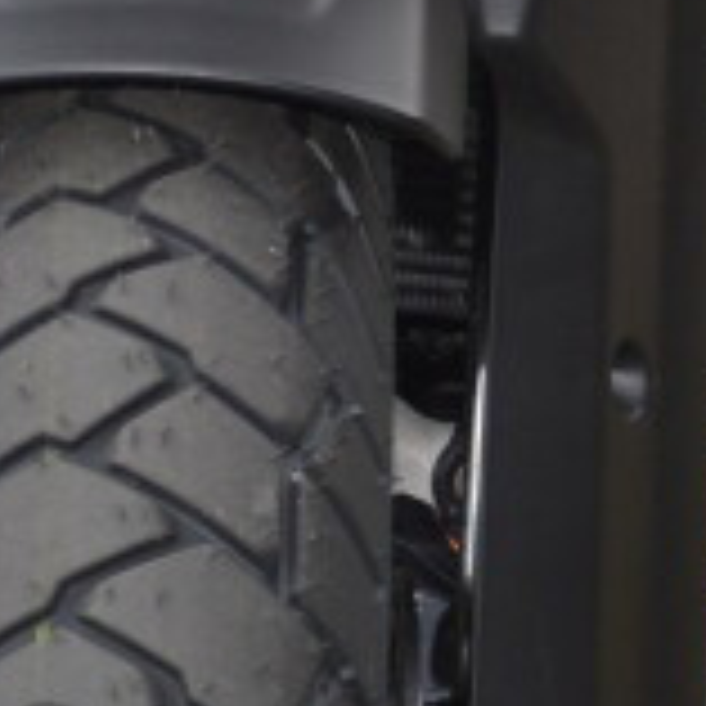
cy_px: 791
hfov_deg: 5.1
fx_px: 7874
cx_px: 126
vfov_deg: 5.1
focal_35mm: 341
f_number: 5
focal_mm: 35
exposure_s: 1/125
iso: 160
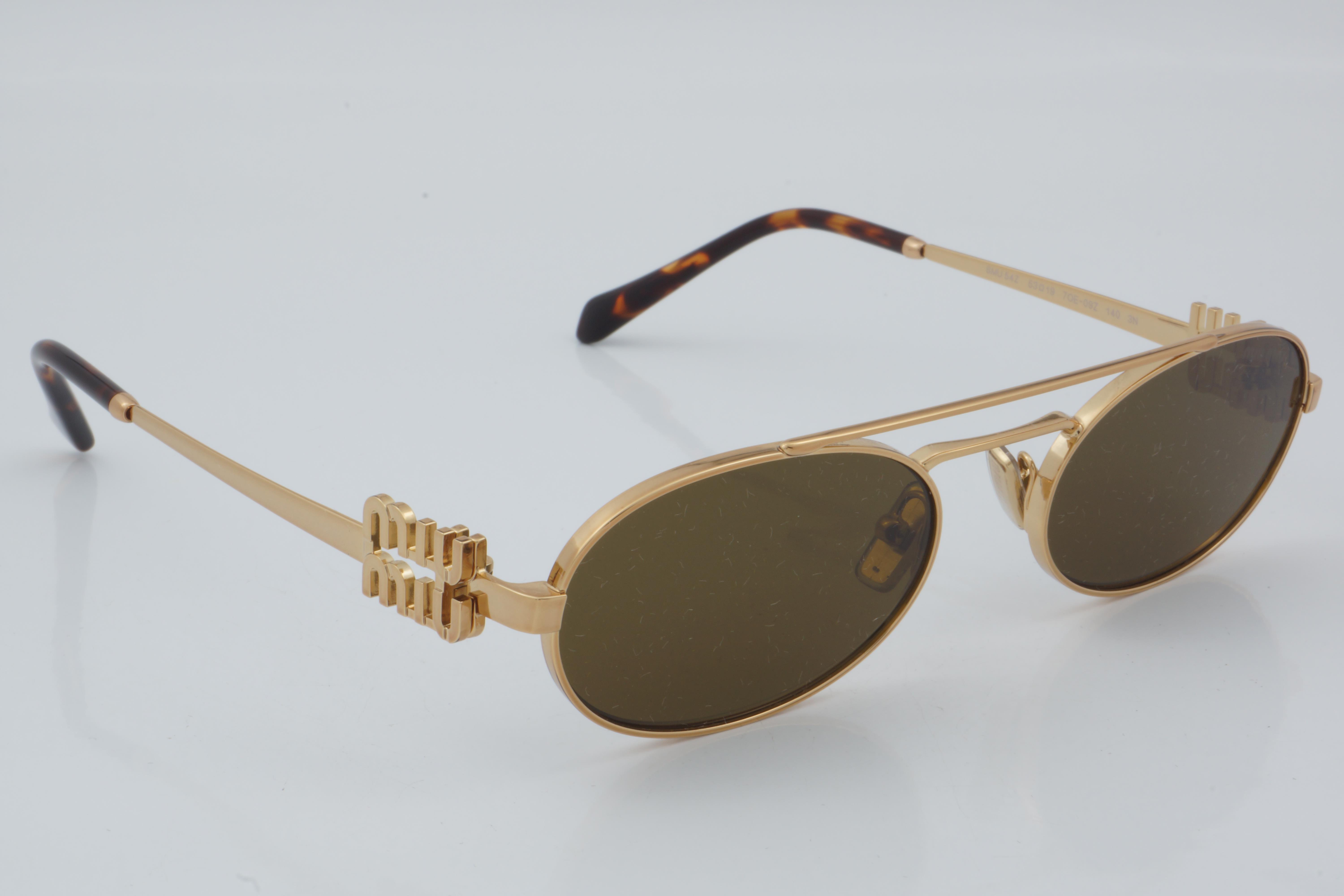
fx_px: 2800
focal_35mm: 75
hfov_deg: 27.0
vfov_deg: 18.2
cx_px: 672
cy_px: 448
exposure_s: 1/4
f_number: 32
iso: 100
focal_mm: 50
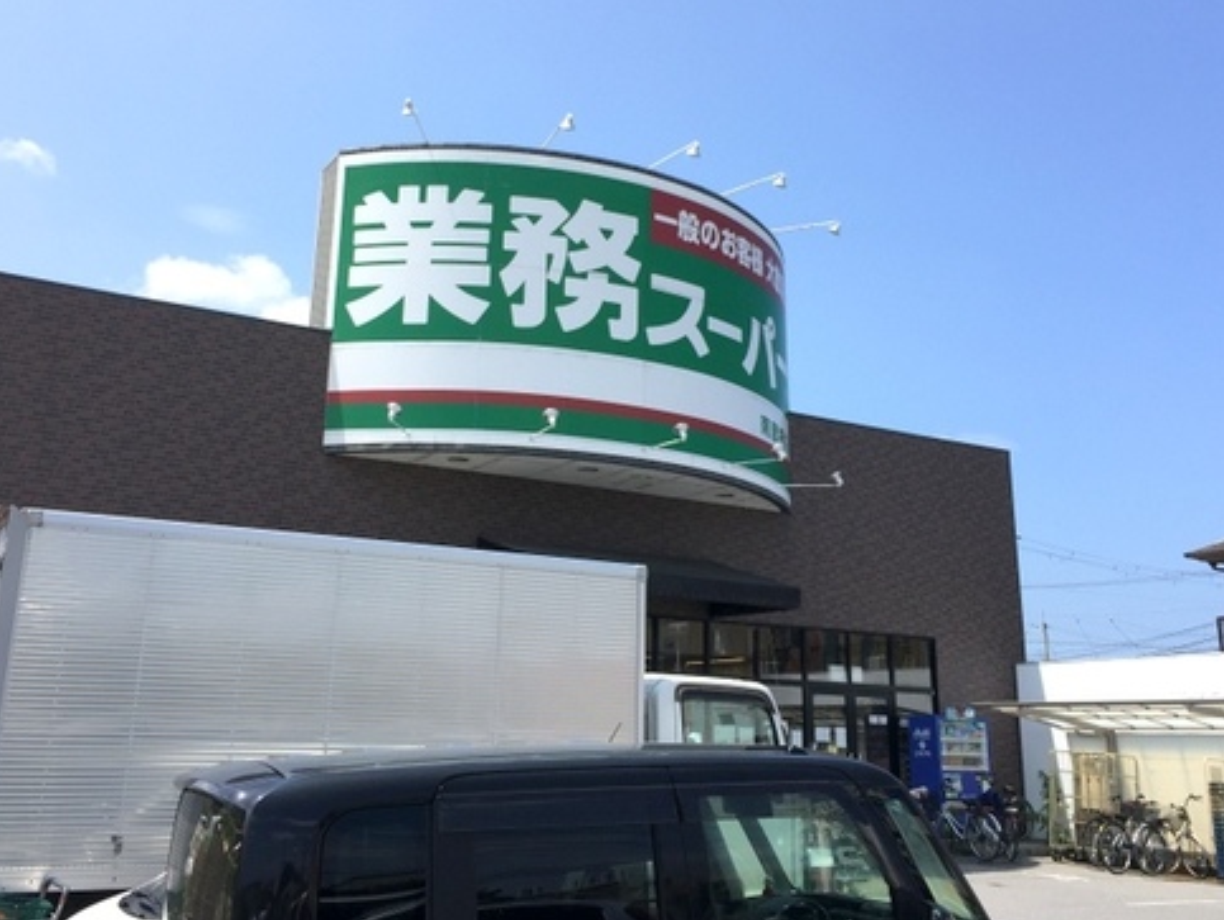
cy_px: 380
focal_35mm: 36
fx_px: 1274
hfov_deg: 51.3
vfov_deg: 39.6
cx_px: 585
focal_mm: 4.15
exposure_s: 1/1319
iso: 32
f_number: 2.2
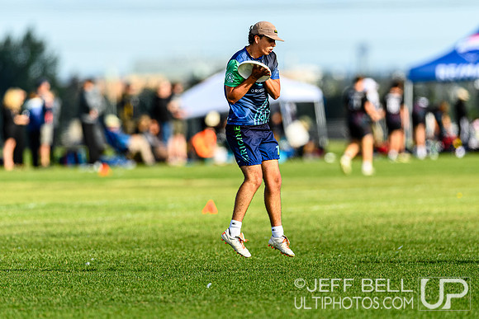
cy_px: 160
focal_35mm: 600
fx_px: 7985
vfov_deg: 2.3
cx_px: 240
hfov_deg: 3.4
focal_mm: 400
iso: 100
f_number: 3.2
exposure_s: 1/1600
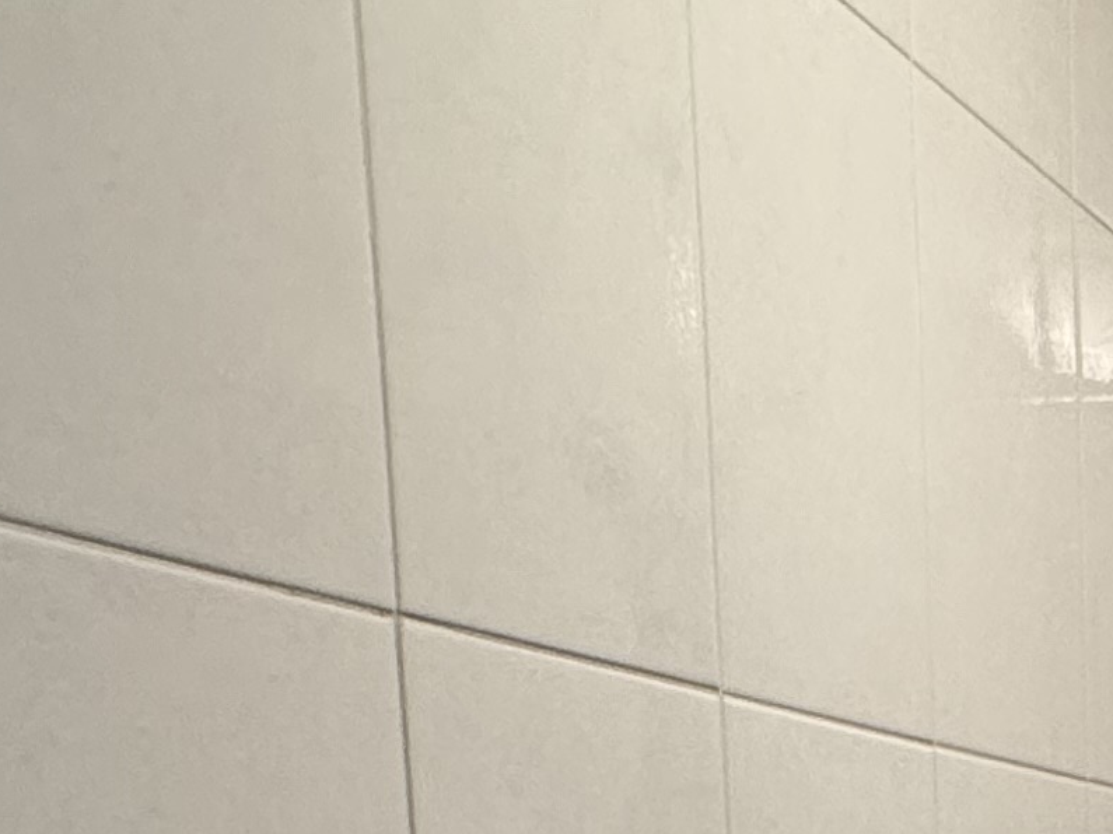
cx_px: 1616
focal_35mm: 71
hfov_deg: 22.9
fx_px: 2283
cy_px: 1353
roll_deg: +0.2
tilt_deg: -8.7
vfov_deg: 17.9
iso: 250
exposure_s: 1/50
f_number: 2.2
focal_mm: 2.22
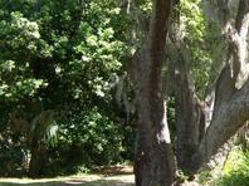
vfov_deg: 17.1
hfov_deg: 21.6
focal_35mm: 86
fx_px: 618
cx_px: 273
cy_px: 70
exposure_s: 1/125
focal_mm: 6.3
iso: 80
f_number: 2.8
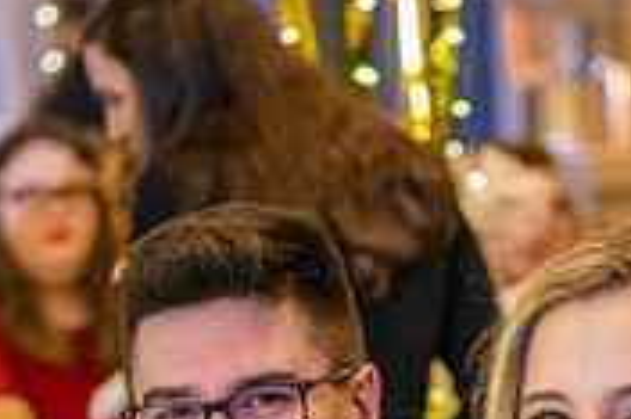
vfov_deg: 5.9
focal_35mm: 231
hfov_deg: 8.9
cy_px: 675
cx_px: 437
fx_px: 4045
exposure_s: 1/30
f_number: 2.8
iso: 10000
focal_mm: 70
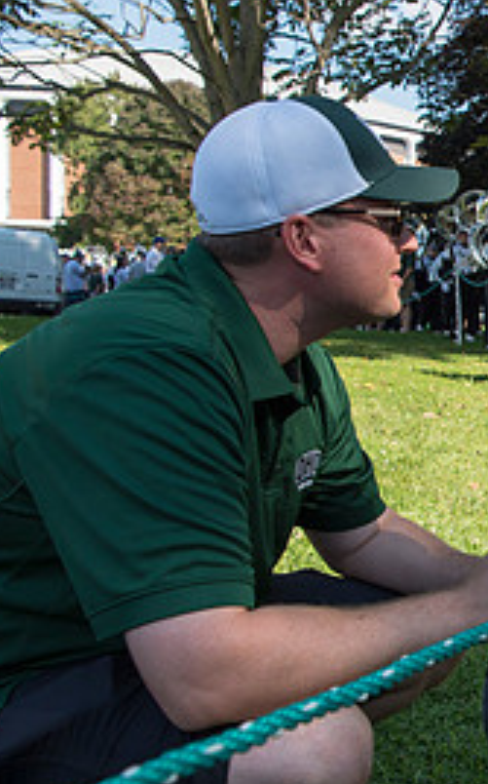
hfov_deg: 19.8
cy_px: 431
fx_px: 1130
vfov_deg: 38.2
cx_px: 804
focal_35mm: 53
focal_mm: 24
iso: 200
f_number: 5.6
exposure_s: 1/800
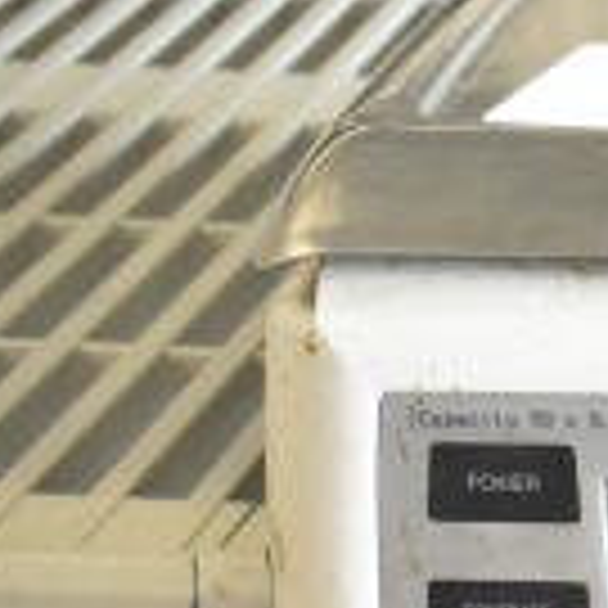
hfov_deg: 11.8
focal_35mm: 127
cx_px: 1347
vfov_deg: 13.7
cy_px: 336
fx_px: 2524
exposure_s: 1/100
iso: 1600
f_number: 5
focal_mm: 22
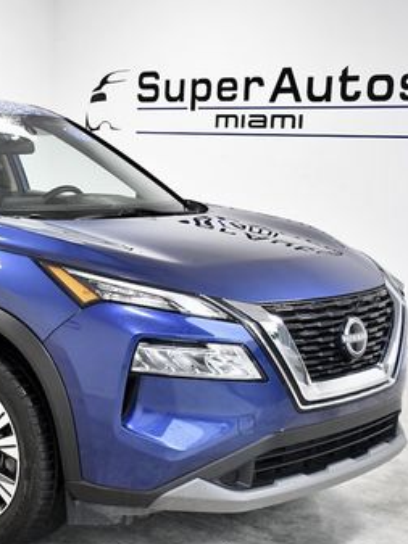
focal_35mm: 62
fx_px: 976
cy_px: 279
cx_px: 2
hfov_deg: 22.7
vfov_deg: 31.2
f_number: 5.6
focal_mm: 23
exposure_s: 1/250
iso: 2500
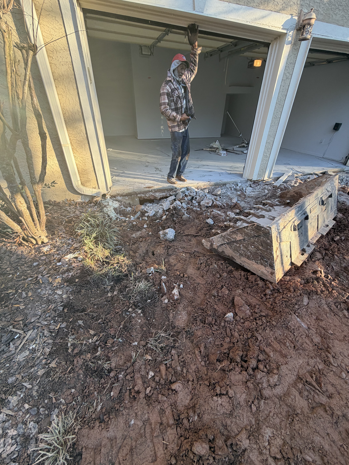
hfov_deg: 85.7
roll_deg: -1.5
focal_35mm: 14
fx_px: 188
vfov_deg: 102.1
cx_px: 174
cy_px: 232
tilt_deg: -33.8
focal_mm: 2.22
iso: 64
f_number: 2.2
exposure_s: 1/121
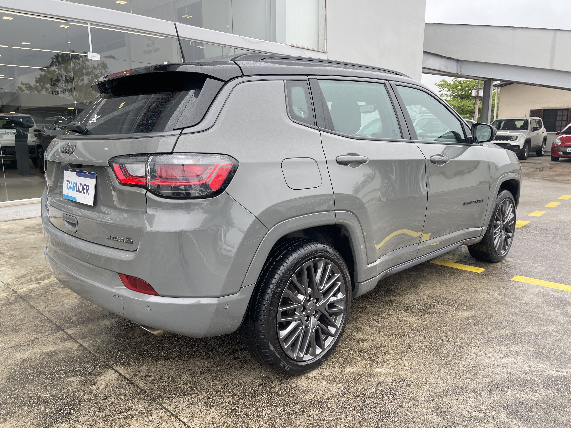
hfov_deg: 69.4
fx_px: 412
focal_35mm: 25
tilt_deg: -11.1
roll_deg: +0.0
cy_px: 214
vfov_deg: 54.9
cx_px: 286
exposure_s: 1/309
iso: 32
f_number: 1.6
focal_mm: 5.1
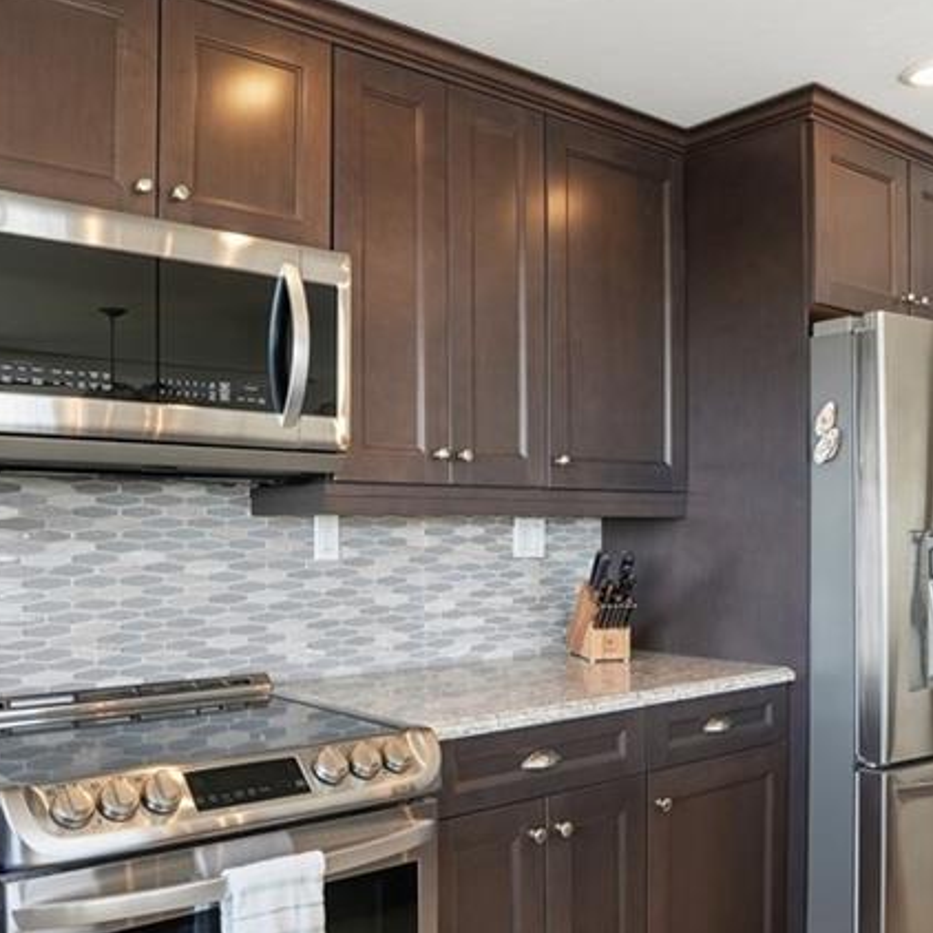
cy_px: 525
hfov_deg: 49.7
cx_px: 424
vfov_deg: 49.6
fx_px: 1006
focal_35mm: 33
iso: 200
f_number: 9
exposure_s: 1/80
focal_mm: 16
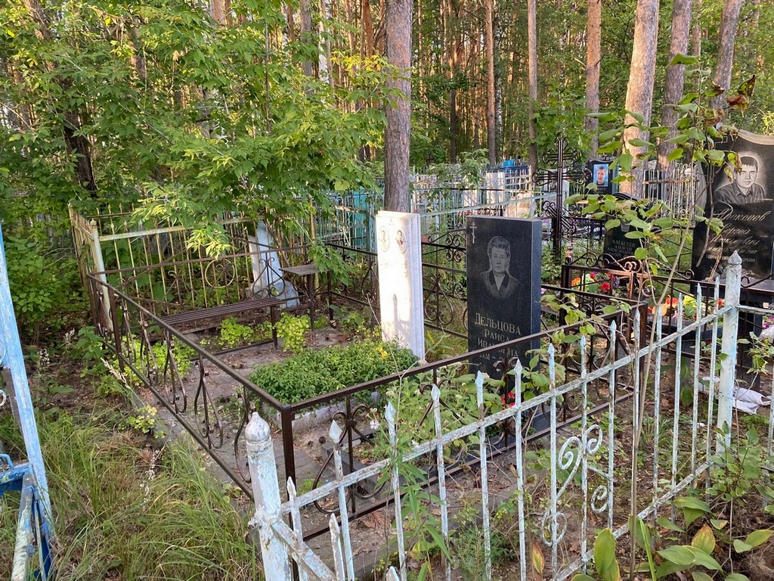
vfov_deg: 53.1
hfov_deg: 67.3
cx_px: 387
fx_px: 581
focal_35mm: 26
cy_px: 290
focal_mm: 4.25
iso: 125
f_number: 1.8
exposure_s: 1/120
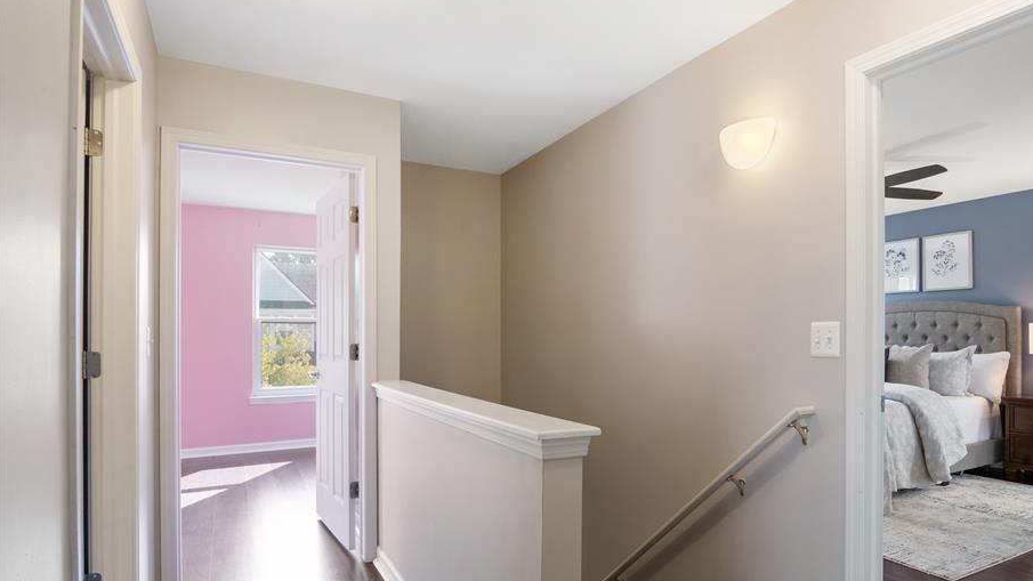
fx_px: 876
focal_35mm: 32
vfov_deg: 36.5
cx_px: 582
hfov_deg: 60.8
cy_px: 359
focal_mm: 27
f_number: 9
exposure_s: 1/13
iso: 320
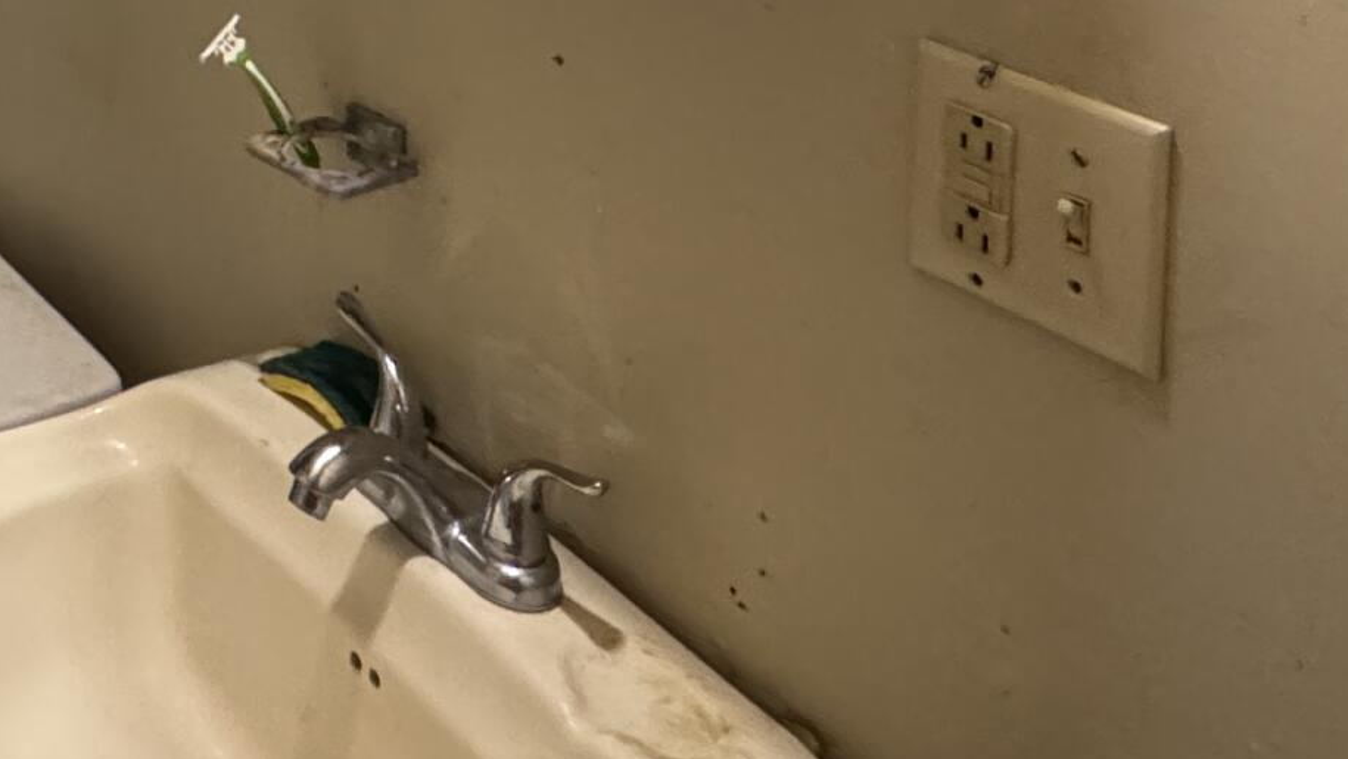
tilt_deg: -0.4
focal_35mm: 50
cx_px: -7
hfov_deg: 36.9
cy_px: -594
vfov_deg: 18.7
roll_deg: -1.4
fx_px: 1787
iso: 640
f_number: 2.2
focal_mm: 2.22
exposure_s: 1/60
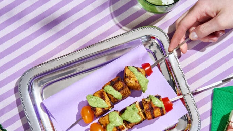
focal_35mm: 86
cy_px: 88
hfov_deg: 24.7
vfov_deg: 14.0
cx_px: 122
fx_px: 531
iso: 400
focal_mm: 55
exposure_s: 1/125
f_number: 8
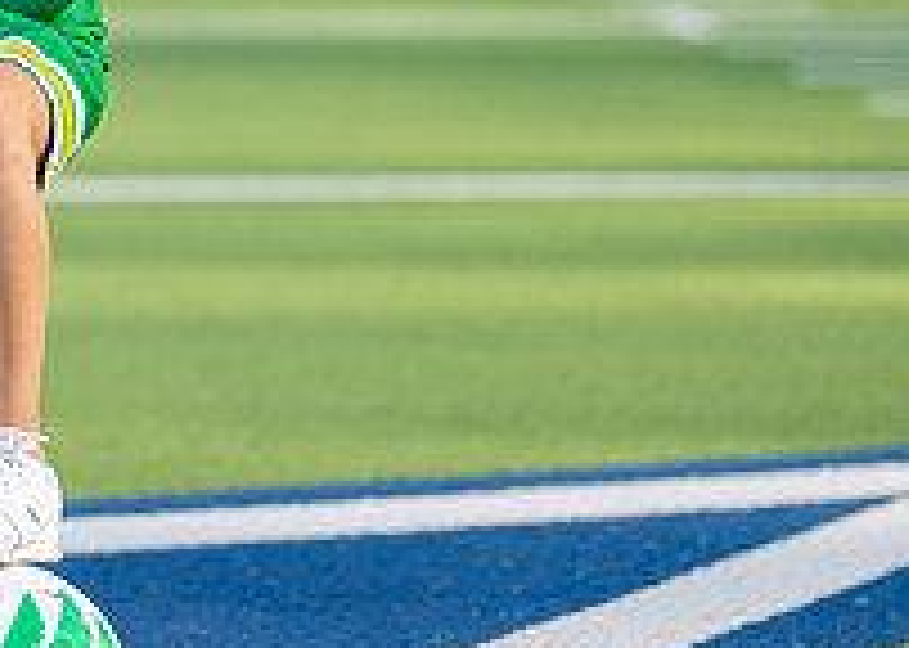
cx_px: 48
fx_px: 4824
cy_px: 63
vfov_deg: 7.7
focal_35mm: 187
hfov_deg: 10.7
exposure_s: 1/3200
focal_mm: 50
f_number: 1.2
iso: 100
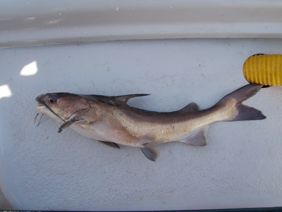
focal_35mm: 38
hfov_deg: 49.0
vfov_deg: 37.7
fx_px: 310
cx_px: 141
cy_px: 106
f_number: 3.5
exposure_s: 1/320
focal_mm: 6.7
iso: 80
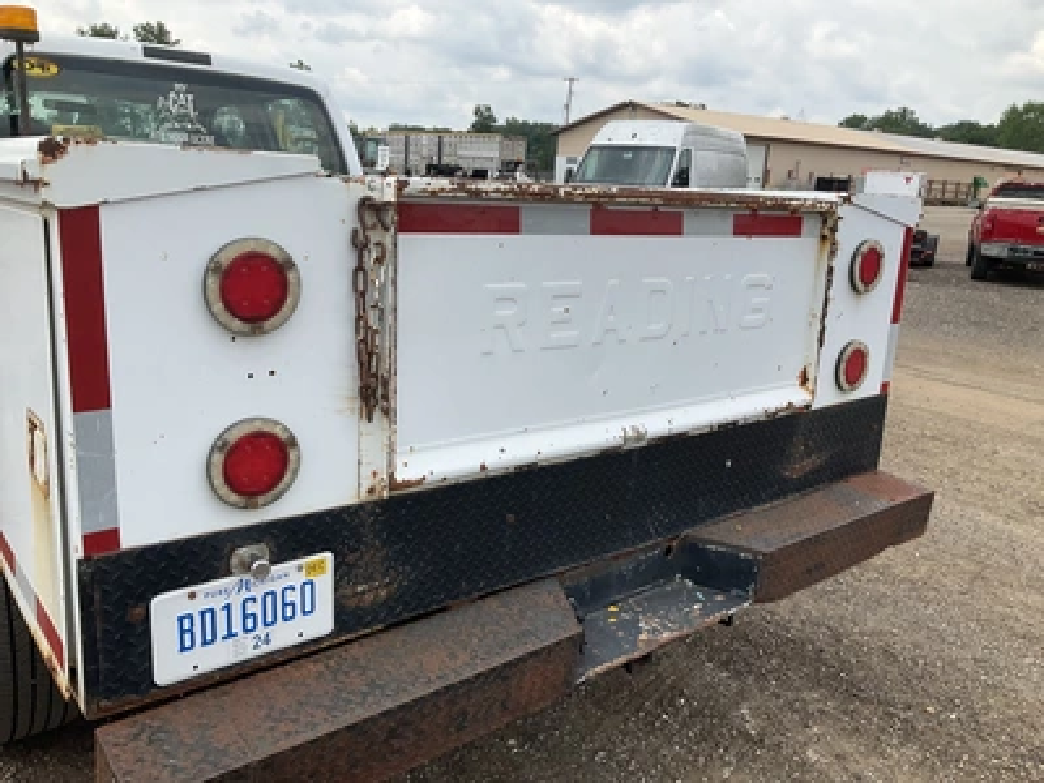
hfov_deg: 61.7
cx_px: 522
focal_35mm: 29
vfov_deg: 48.2
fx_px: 875
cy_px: 392
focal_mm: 3
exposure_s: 1/1195
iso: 25
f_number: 1.8
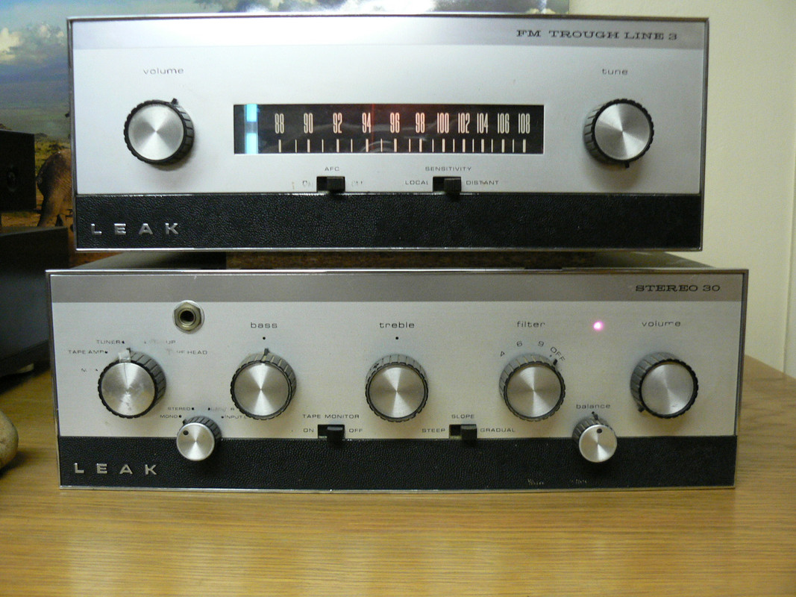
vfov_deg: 39.6
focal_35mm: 36
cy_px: 298
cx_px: 398
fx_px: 828
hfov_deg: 51.4
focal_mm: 6
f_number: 2.8
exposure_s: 1/13
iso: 200
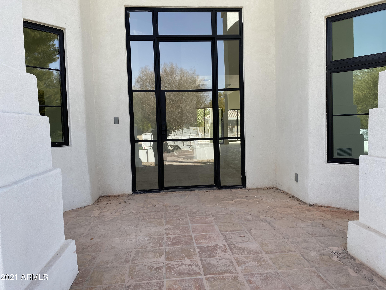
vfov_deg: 53.1
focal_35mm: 26
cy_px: 145
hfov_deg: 67.3
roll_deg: +1.9
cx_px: 193
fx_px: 290
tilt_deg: -2.7
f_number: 1.8
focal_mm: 4.25
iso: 32
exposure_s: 1/633
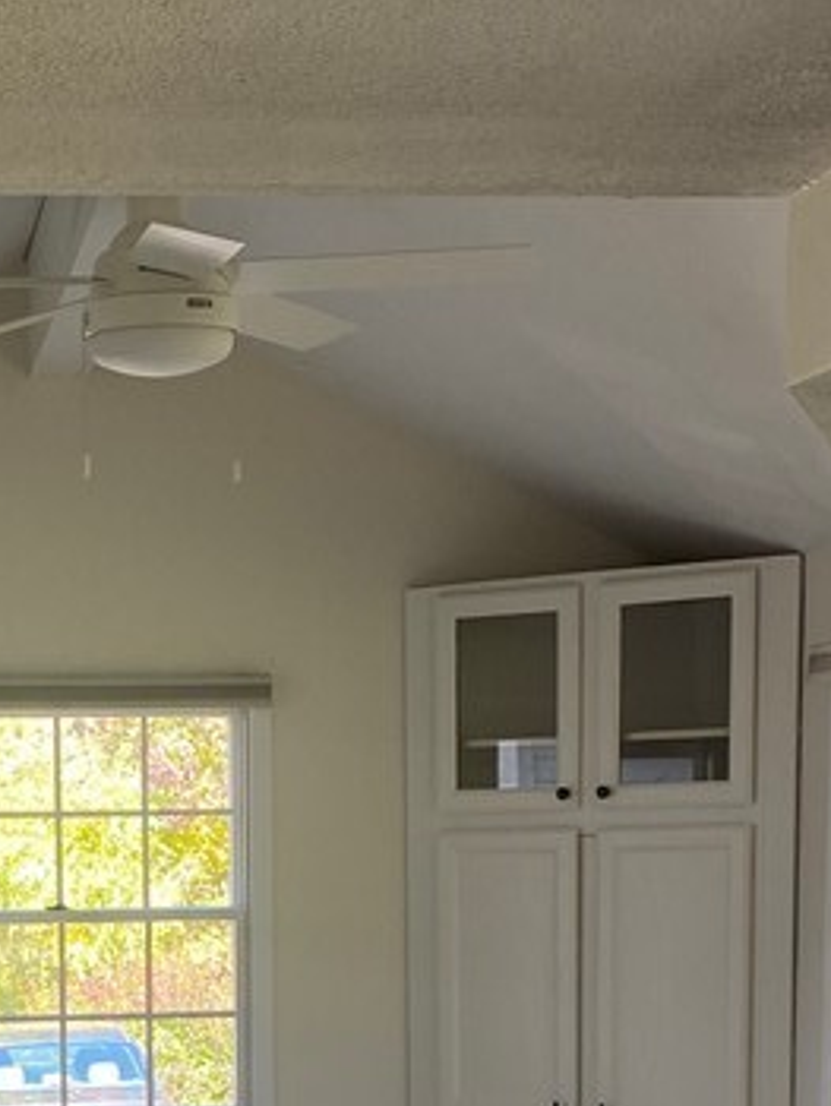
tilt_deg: -5.4
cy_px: 1131
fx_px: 2430
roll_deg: +1.1
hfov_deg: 19.2
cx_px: 152
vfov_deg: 24.4
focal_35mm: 76
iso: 100
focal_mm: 4.25
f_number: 1.8
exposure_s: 1/121
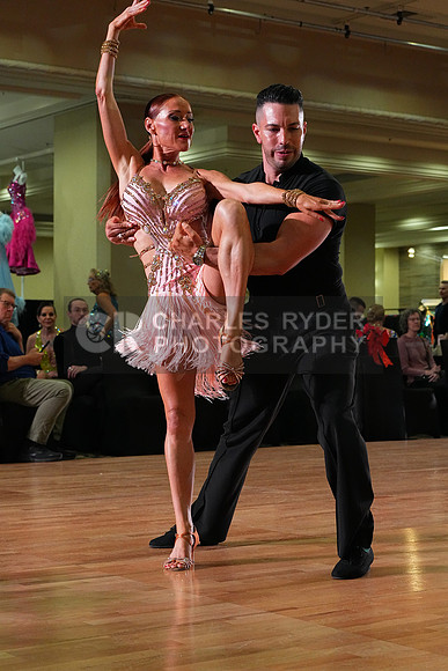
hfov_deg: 19.5
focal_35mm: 70
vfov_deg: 28.8
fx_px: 1306
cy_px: 336
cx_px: 224
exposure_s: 1/320
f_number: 6.3
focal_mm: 70
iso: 6400
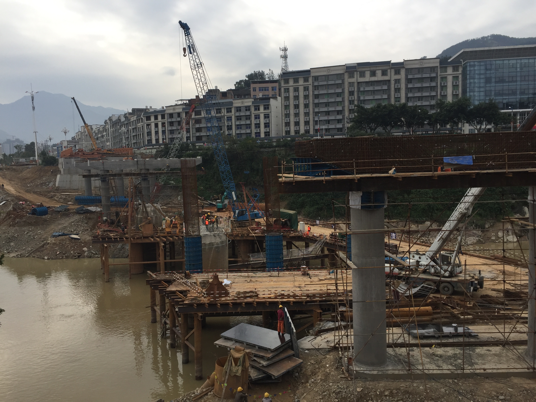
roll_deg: +1.1
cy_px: 201
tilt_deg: -4.3
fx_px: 449
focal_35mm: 29
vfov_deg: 48.2
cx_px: 268
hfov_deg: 61.7
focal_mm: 4.15
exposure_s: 1/1883
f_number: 2.2
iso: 32
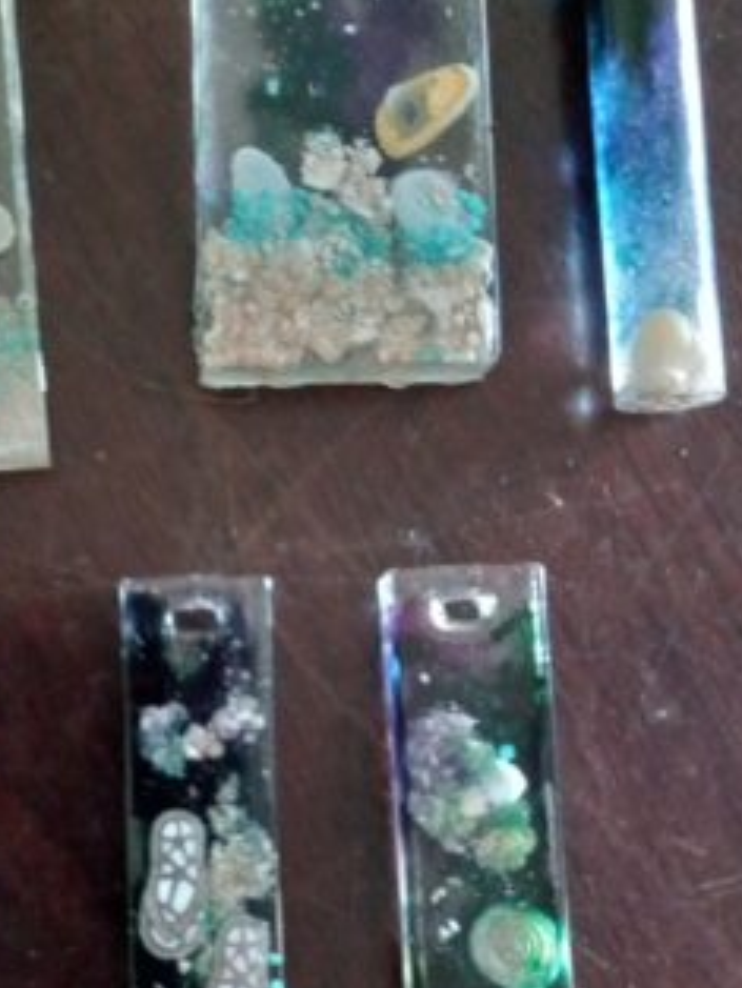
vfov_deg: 40.9
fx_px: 1314
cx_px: 186
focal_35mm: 46
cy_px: 627
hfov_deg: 31.0
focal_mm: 3.94
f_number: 1.8
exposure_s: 1/20
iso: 1000
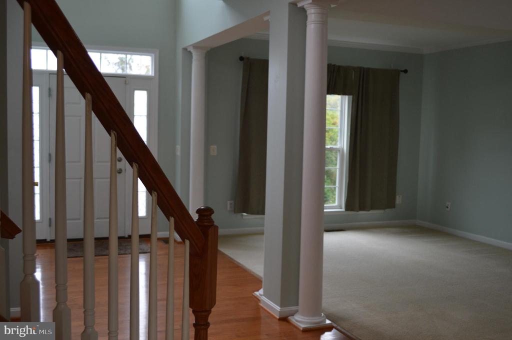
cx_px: 256
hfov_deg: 49.6
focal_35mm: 39
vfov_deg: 34.2
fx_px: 554
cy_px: 170
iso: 400
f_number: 4.2
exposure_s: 1/80
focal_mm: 26
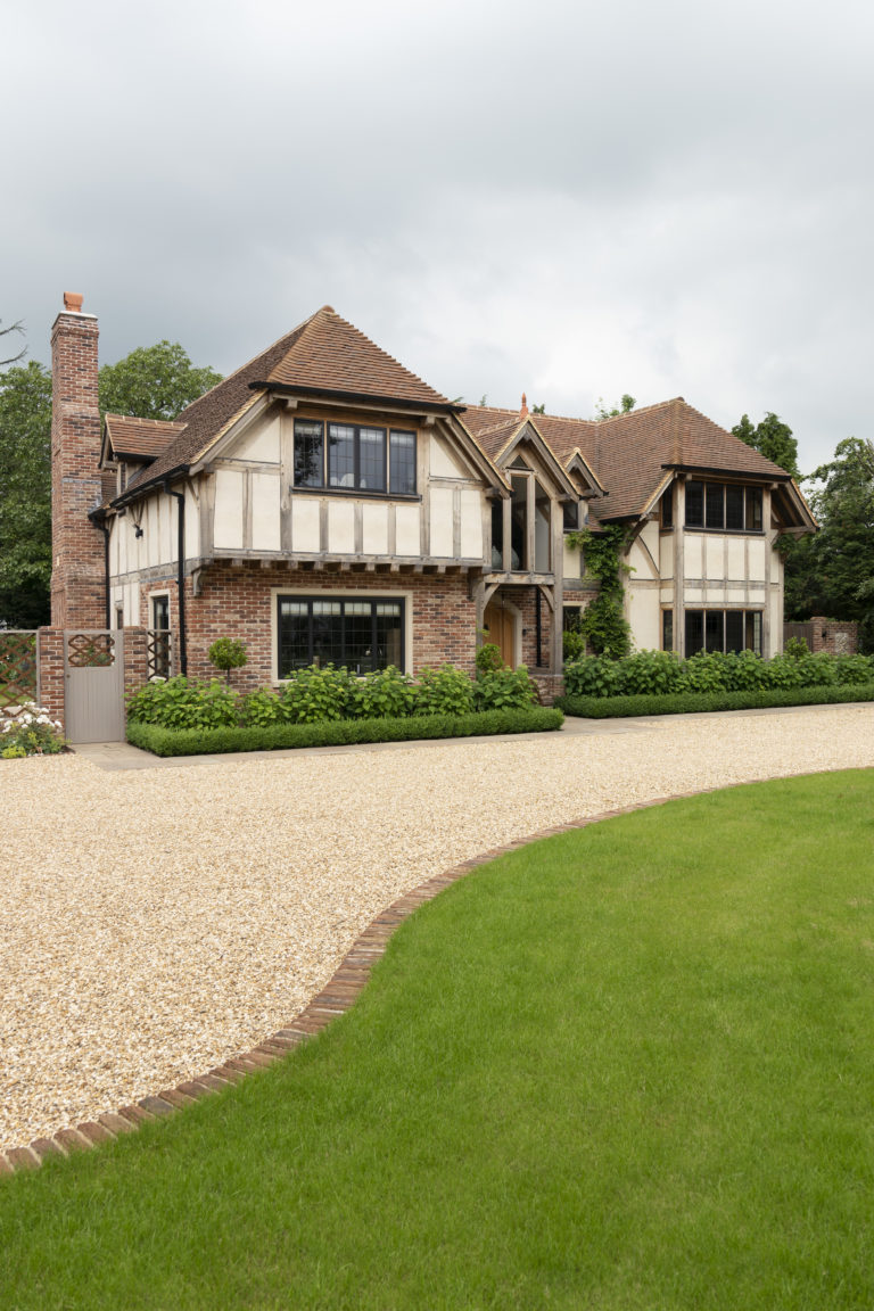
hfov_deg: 49.6
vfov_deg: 69.4
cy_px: 656
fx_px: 947
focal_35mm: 26
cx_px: 437
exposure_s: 1/100
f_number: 6.3
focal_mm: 26
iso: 100
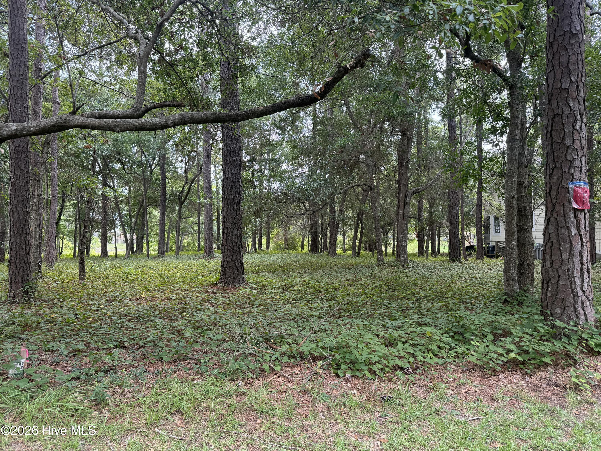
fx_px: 417
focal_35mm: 24
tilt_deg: +1.1
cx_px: 300
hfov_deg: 71.6
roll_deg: -0.3
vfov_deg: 56.8
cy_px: 226
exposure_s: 1/121
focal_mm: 6.76
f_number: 1.78
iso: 100
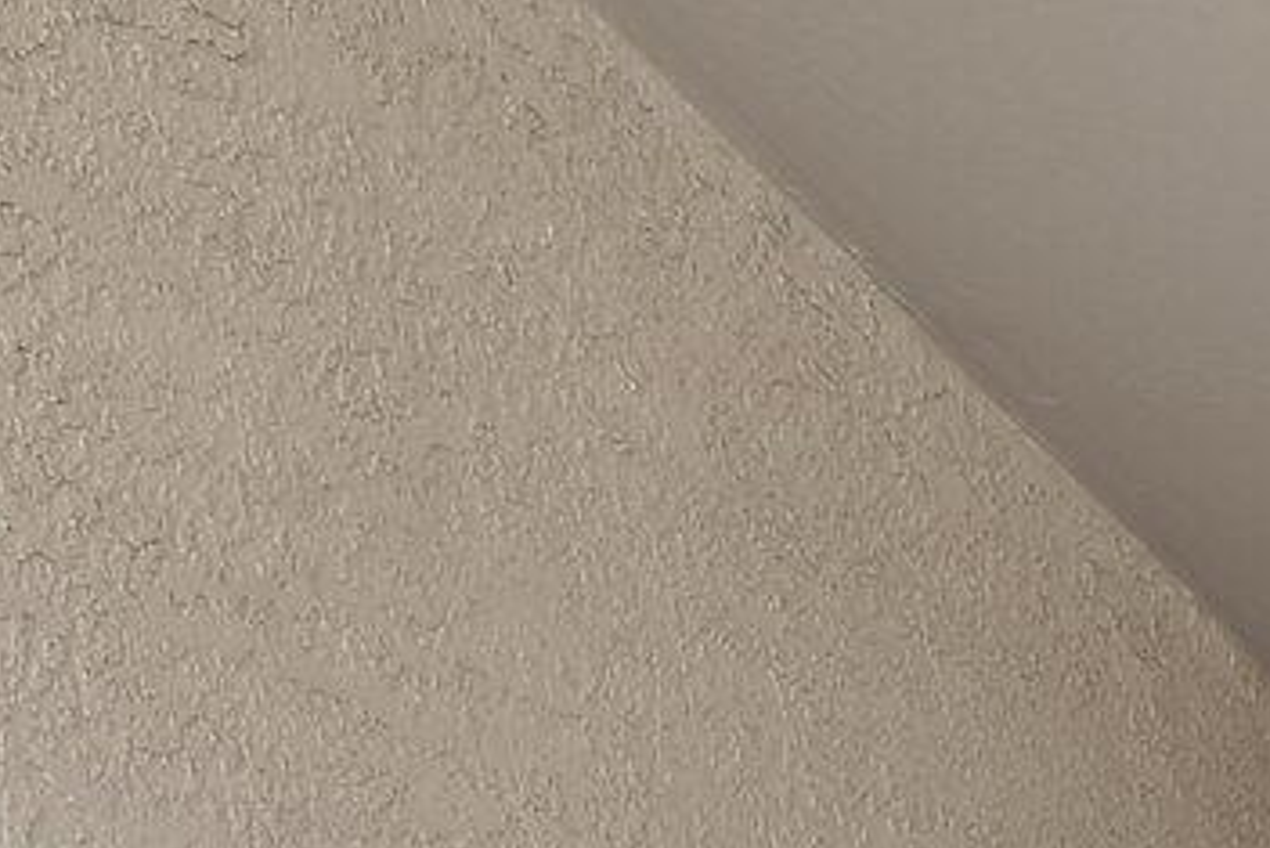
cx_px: 2897
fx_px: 3282
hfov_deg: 15.1
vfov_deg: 11.9
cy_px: 2048
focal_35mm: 93
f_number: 8
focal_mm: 11
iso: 100
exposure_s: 1/20
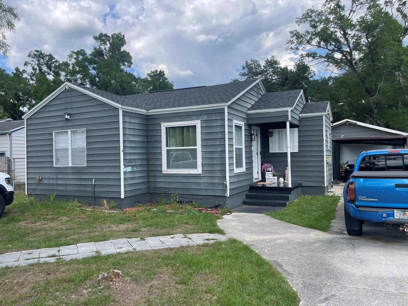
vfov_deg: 53.1
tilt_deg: +0.9
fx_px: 306
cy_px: 151
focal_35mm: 26
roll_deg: +0.3
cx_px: 197
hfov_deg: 67.3
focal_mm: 5.1
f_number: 1.6
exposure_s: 1/1795
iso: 32
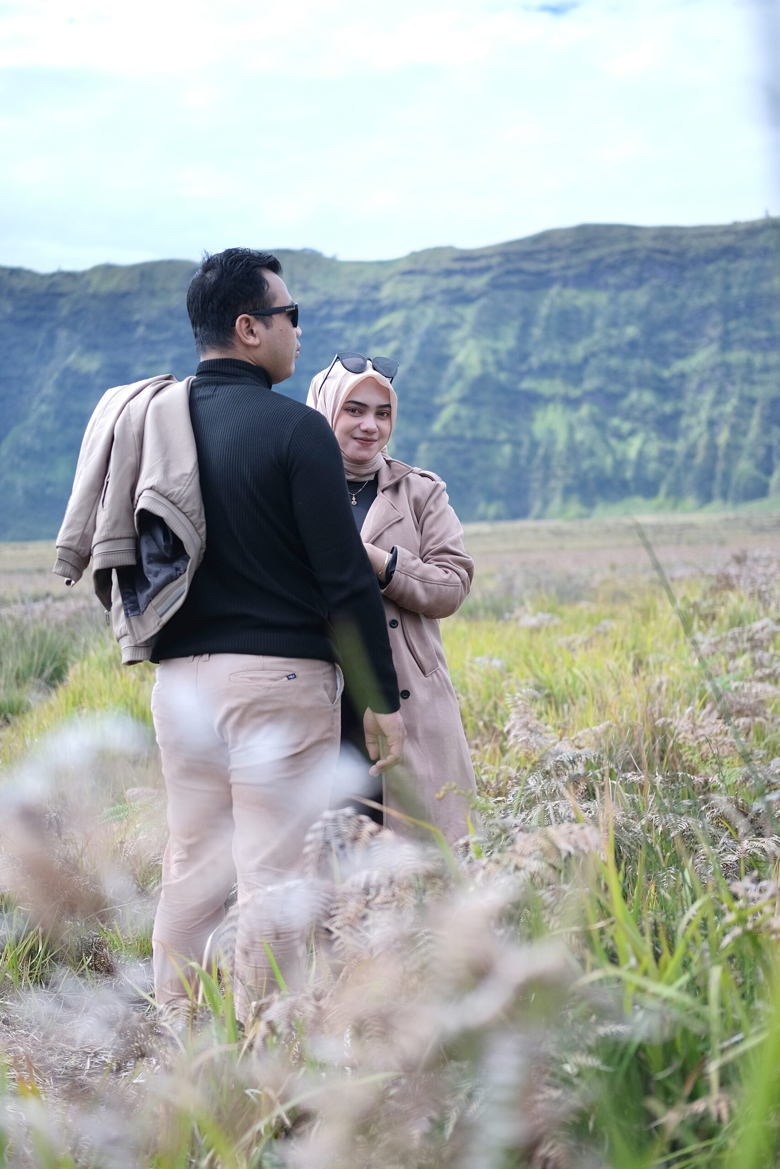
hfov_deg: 25.5
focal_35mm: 53
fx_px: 1722
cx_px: 390
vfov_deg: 37.5
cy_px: 584
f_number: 2
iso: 320
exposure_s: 1/500
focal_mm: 35
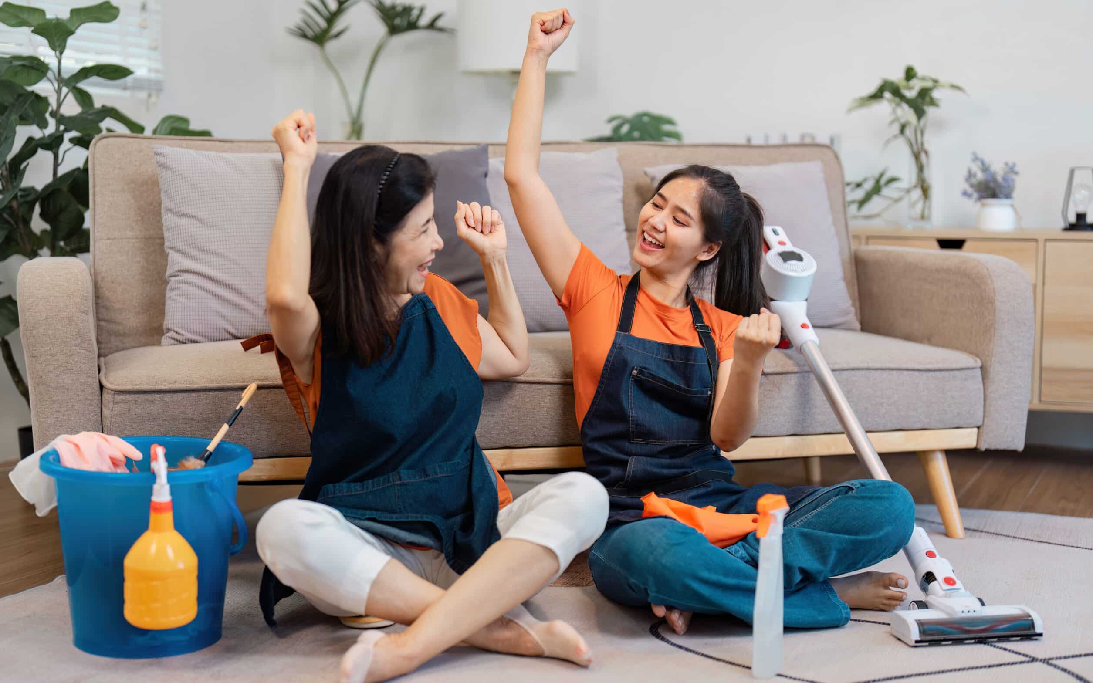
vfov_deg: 24.9
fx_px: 1549
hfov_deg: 38.9
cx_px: 540
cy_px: 337
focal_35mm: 52
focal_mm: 50
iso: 250
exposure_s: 1/800
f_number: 1.4
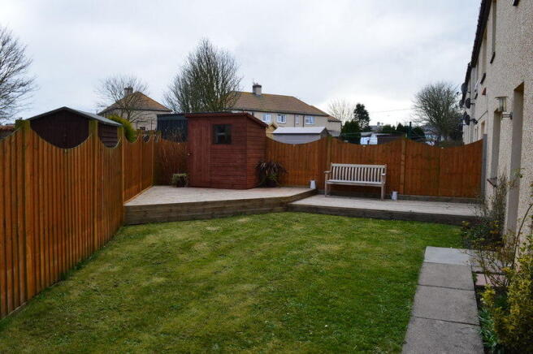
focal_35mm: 27
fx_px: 399
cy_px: 177
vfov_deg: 47.8
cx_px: 266
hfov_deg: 67.4
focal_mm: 18
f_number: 10
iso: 400
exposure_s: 1/200
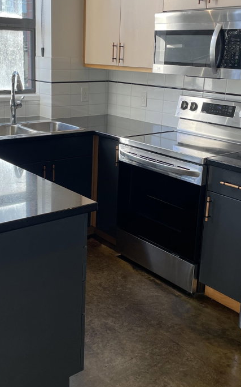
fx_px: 452
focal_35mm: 43
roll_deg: -0.5
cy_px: 185
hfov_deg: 29.7
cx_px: 91
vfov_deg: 46.2
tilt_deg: -15.9
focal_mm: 4.2
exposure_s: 1/141
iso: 32
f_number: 1.6
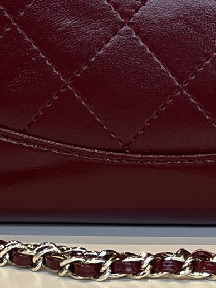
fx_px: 3169
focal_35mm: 381
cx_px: 245
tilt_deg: -10.8
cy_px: 64
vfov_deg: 5.2
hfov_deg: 3.9
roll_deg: +1.1
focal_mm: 9
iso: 25
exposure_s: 1/100
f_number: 2.8
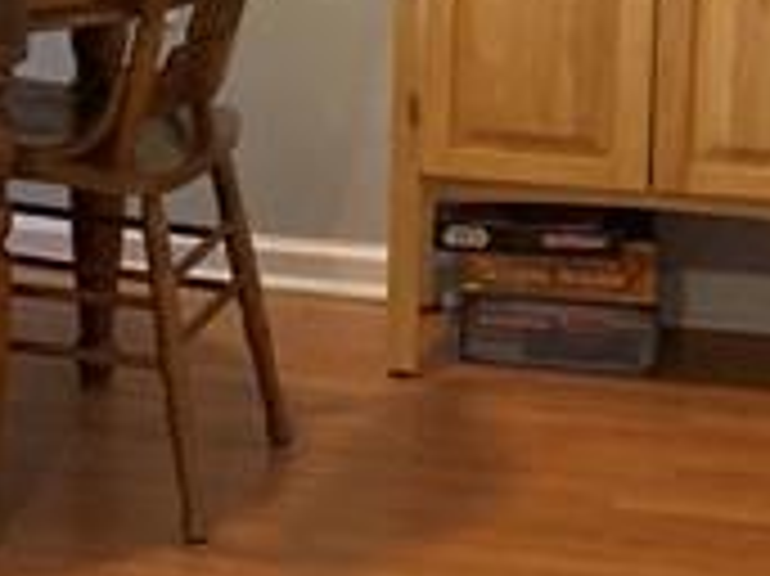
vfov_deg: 9.3
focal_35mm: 156
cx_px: -369
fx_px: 3468
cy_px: -176
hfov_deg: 12.1
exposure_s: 1/40
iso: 400
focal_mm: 4.25
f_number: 1.8
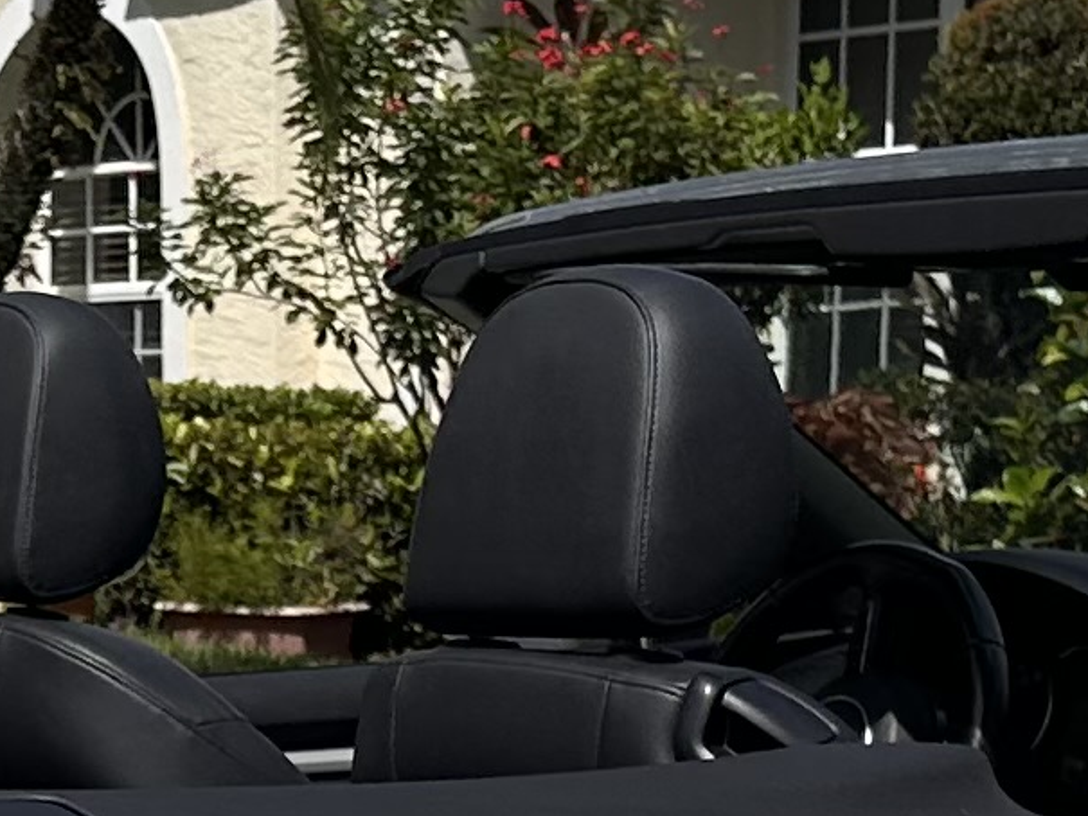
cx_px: 65
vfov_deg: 9.1
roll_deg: -0.3
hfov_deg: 12.2
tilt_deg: -5.9
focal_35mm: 160
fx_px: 5030
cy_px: 1082
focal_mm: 6.86
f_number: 1.78
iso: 80
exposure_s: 1/9709
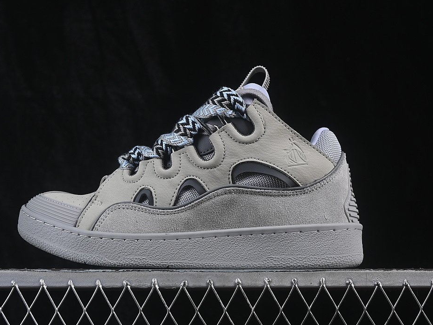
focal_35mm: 84
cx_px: 195
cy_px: 164
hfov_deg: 23.3
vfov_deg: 17.6
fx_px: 1051
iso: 160
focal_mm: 50
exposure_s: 1/80
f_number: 8
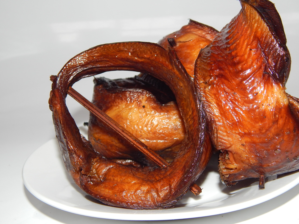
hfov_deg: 38.9
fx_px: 423
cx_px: 150
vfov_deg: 29.7
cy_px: 112
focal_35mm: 49
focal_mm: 8.6
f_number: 7.4
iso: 200
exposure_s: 1/30
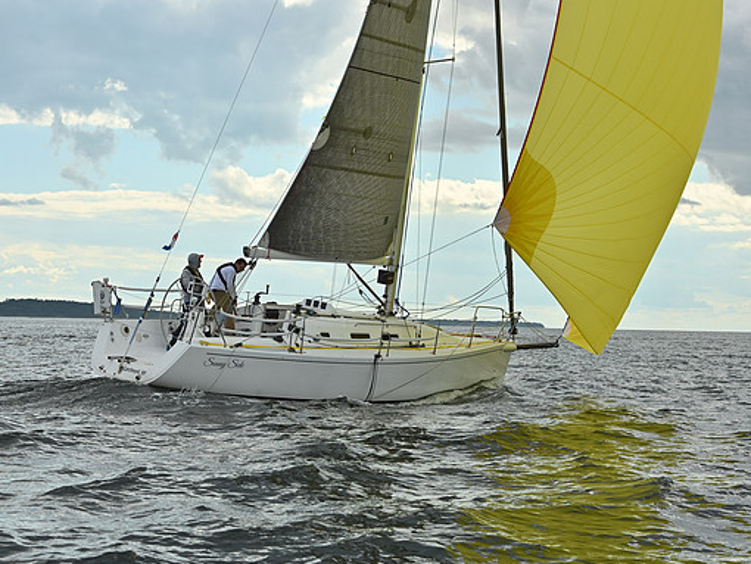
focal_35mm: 82
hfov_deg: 23.8
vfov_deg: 18.0
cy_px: 283
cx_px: 368
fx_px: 1780
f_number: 8
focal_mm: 75
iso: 250
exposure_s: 1/800
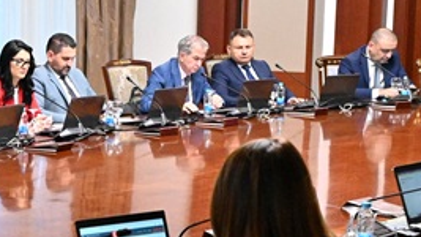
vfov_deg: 12.8
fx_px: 1049
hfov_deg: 20.6
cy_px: 173
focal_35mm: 94
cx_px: -137
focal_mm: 32
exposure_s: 1/323
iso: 12800
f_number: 4
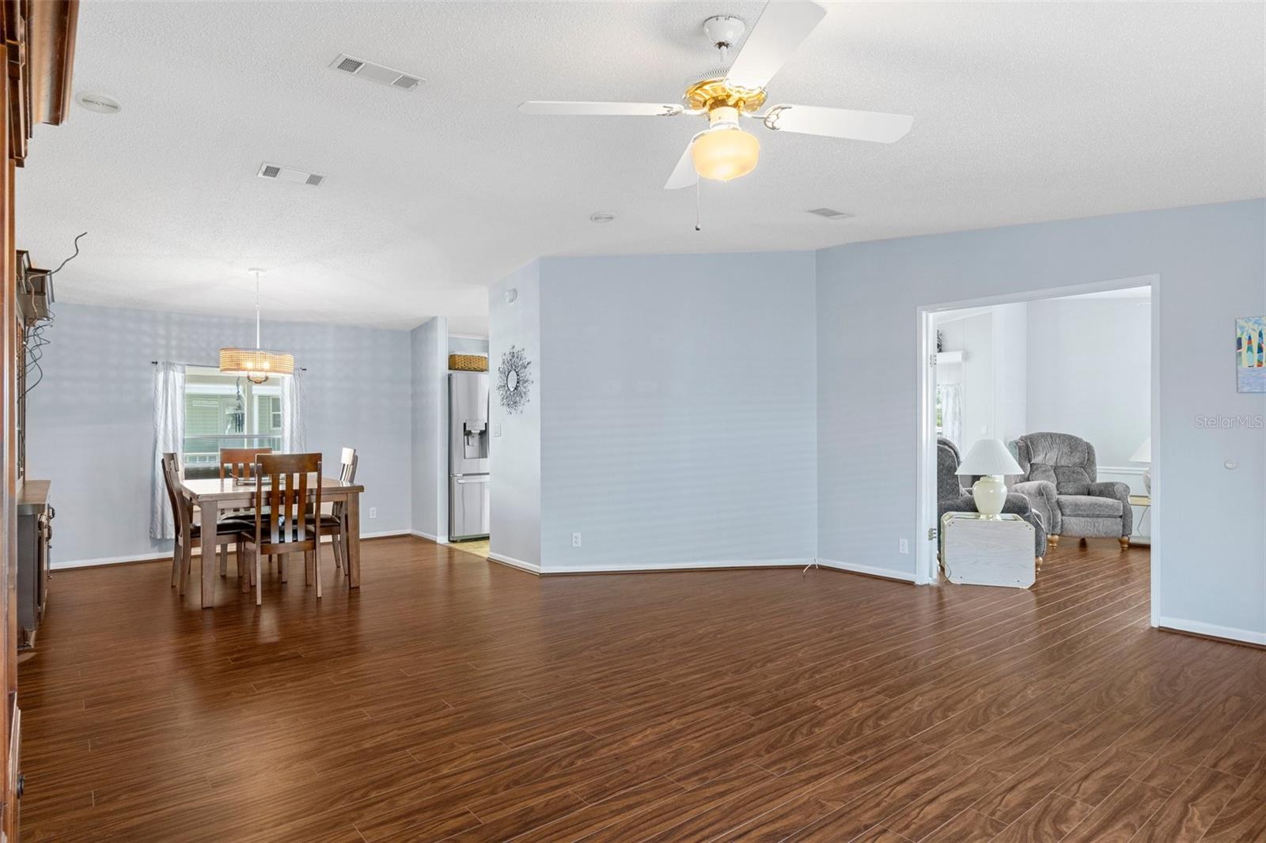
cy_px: 422
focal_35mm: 20
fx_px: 686
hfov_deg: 85.4
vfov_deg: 63.2
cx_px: 633
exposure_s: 1
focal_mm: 13
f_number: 8
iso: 320
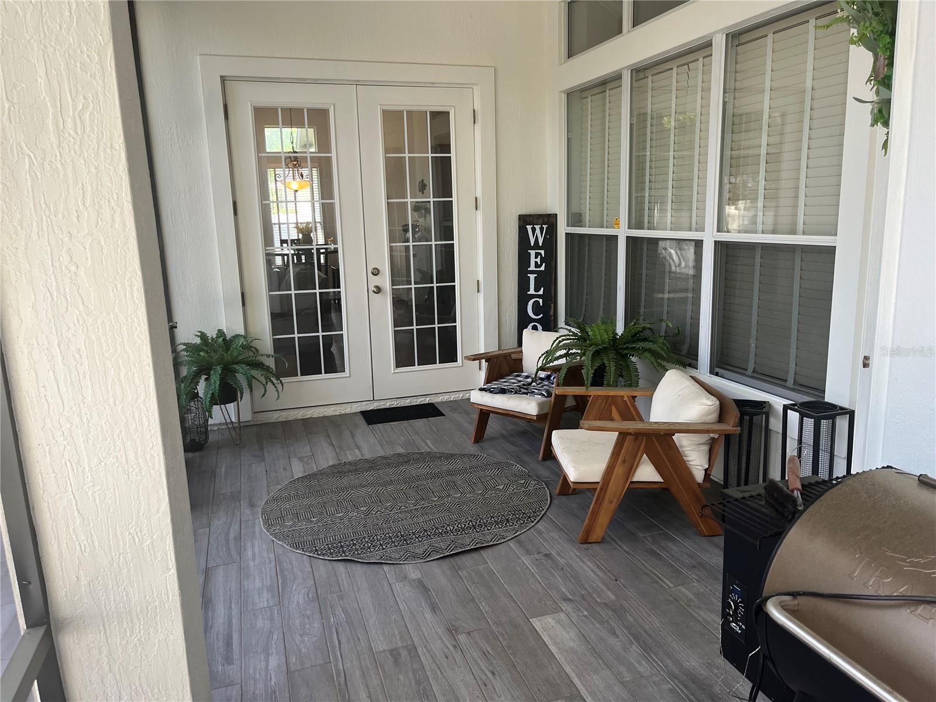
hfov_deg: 67.3
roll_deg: +2.1
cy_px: 351
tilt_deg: -12.6
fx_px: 703
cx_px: 468
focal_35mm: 26
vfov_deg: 53.1
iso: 125
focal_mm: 5.1
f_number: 1.6
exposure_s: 1/121
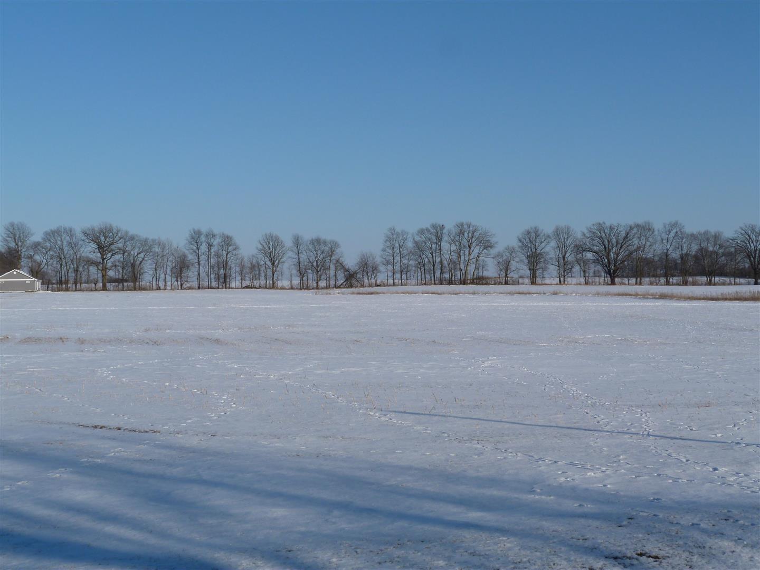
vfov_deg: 27.0
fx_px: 1186
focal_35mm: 54
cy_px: 285
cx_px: 380
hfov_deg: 35.5
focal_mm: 9.7
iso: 80
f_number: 5.6
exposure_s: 1/640
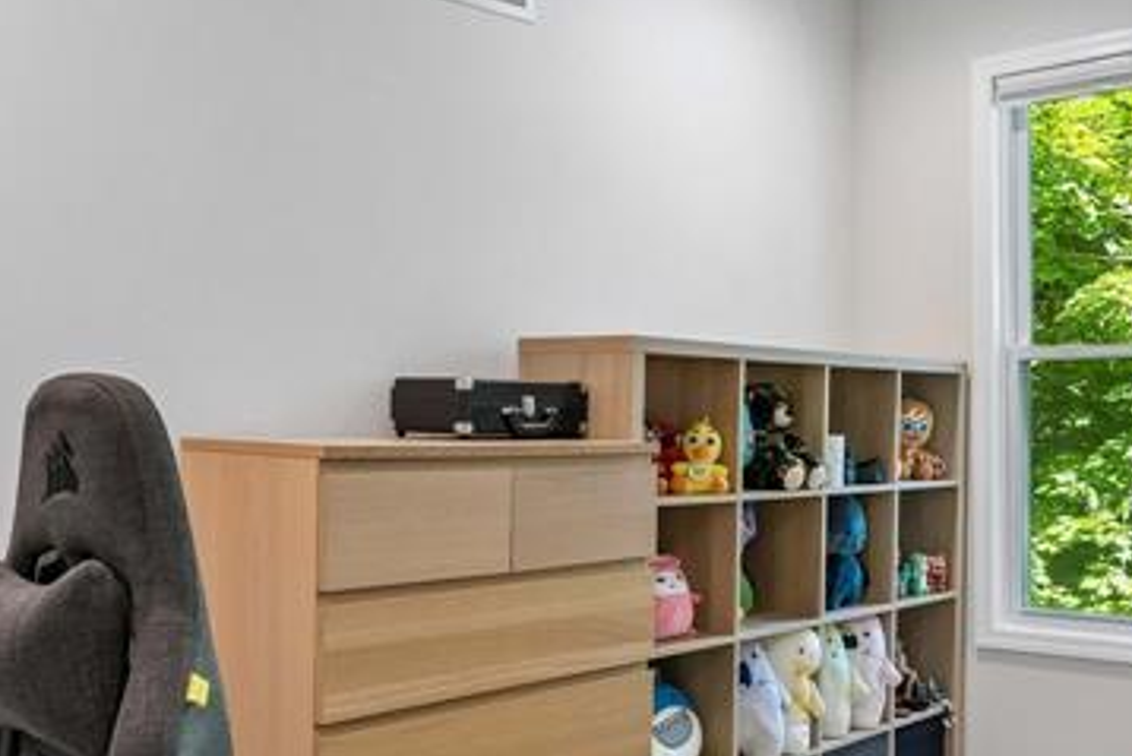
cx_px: 876
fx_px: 1258
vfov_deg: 33.3
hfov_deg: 46.3
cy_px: 446
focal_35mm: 40
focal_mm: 14
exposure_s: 1/60
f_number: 7.1
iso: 2000
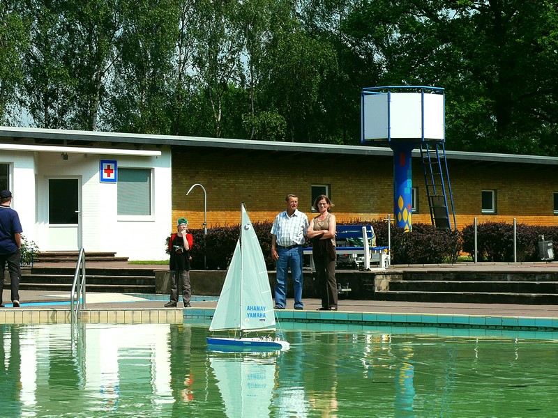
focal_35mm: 107
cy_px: 209
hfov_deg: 18.4
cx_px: 279
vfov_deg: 13.8
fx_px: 1725
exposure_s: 1/125
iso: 100
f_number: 6.3
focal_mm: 15.9
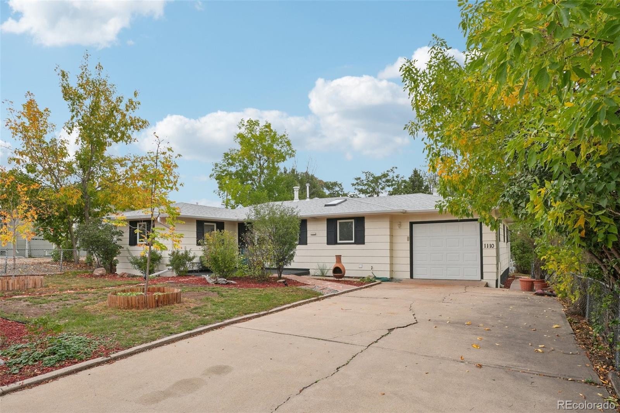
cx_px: 310
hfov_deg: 85.4
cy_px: 206
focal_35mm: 20
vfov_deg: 63.2
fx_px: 336
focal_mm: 13
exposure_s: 1/250
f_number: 8
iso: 100
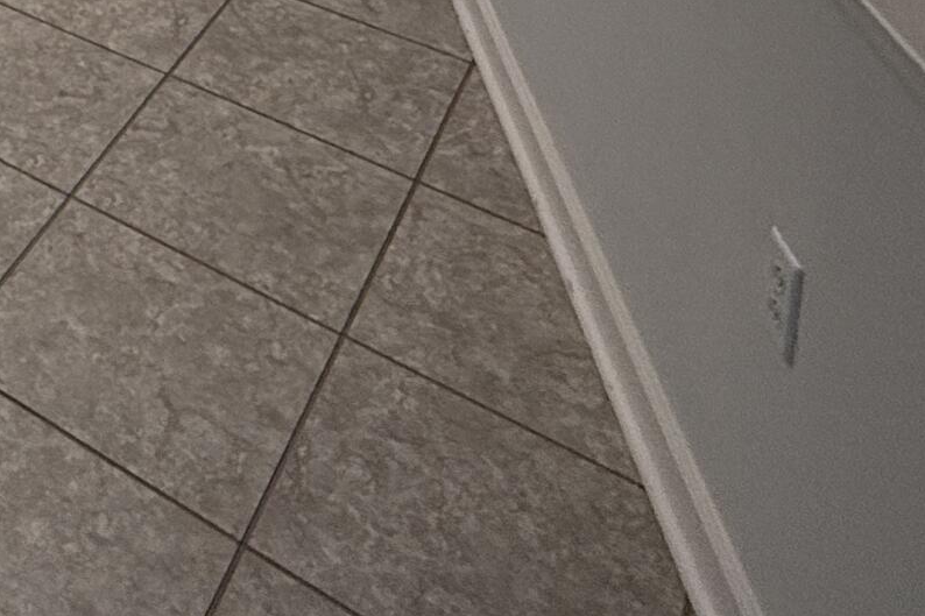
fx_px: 1413
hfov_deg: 28.3
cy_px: -635
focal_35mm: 55
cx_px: -344
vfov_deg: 17.3
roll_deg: -0.7
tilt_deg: -7.3
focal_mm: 2.22
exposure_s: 1/99
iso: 125
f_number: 2.2
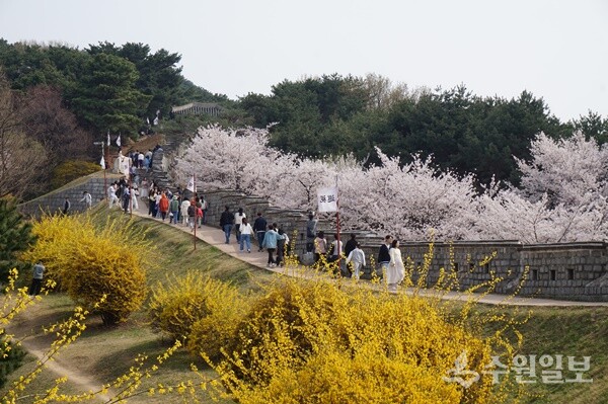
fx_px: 1139
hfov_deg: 29.9
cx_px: 304
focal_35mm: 68
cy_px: 202
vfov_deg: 20.1
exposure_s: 1/100
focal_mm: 45
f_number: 13
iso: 100
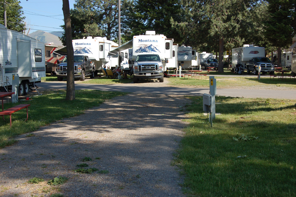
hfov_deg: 41.1
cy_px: 98
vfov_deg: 28.0
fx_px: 394
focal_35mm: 48
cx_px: 148
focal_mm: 32
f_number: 8
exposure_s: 1/250
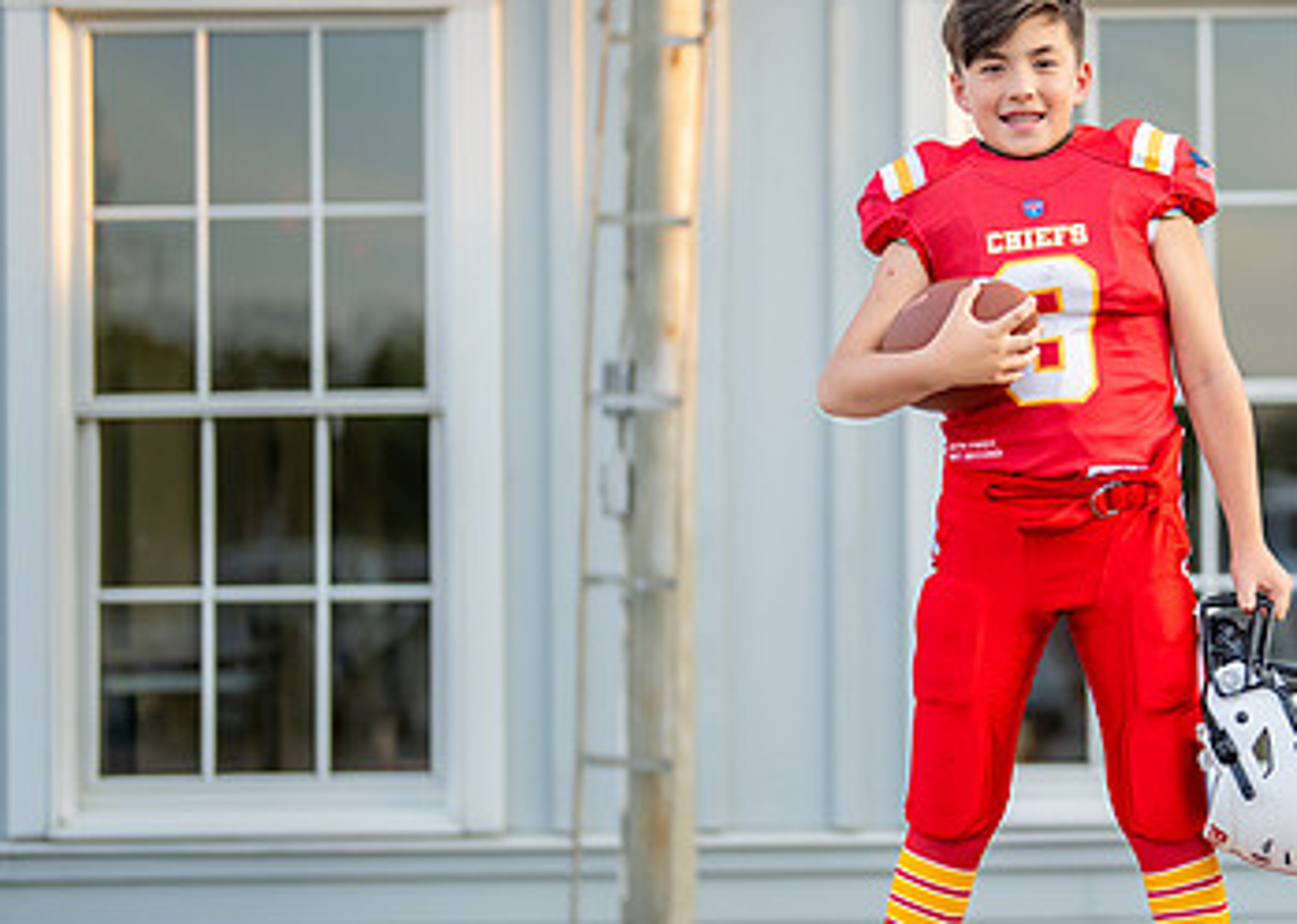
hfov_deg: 21.6
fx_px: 3349
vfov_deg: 15.7
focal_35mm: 91
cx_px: 1078
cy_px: 449
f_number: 1.2
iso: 200
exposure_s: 1/2000
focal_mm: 50
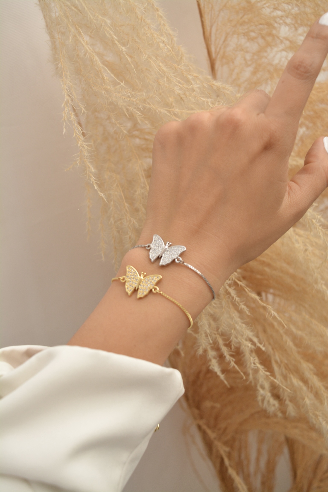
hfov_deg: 35.5
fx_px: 512
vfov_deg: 51.3
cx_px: 164
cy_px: 246
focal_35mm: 38
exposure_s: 1/125
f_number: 5.6
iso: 500
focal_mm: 25
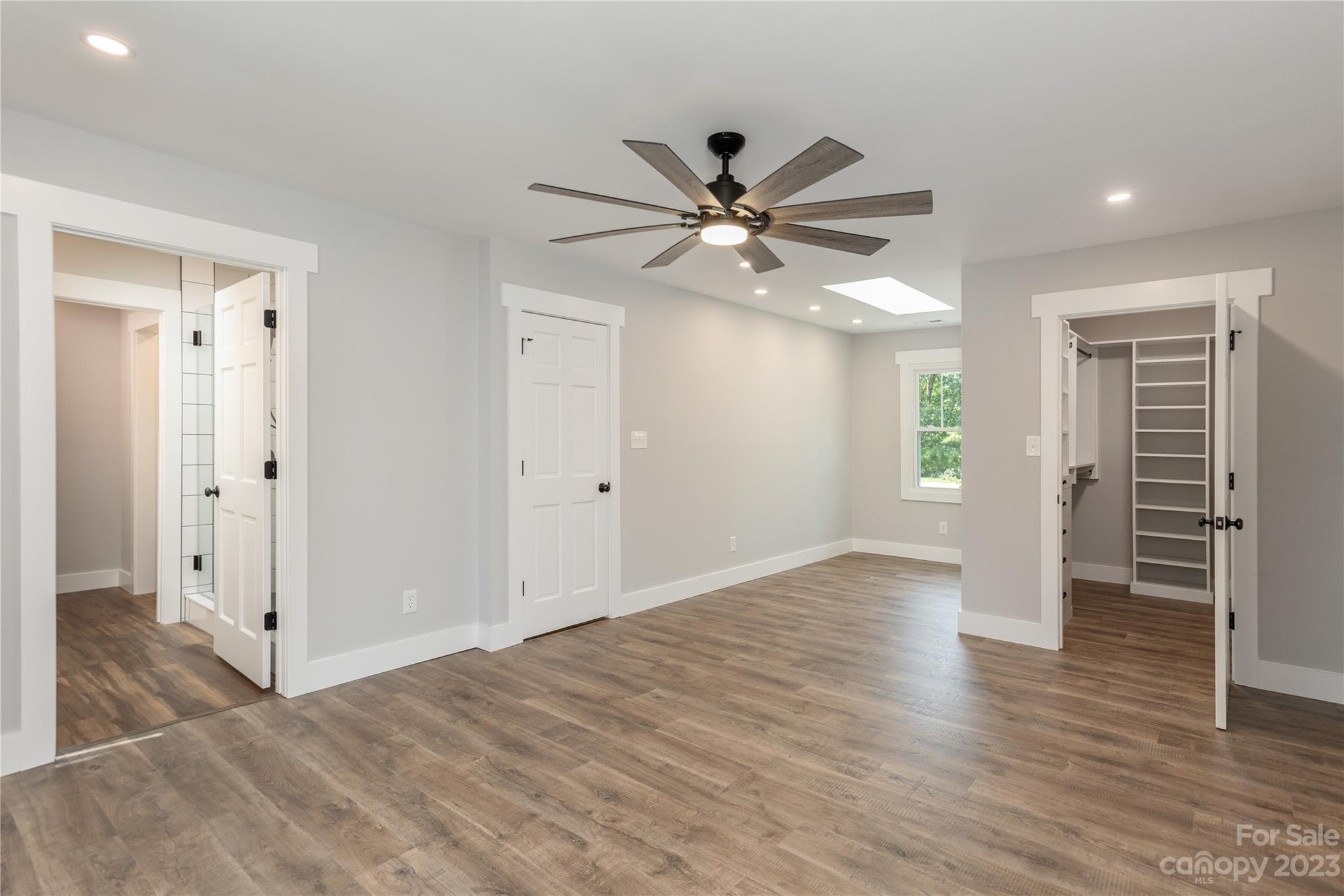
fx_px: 635
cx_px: 672
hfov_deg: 93.3
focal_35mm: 17
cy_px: 448
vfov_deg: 70.5
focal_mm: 17
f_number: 7.1
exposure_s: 1/80
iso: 320
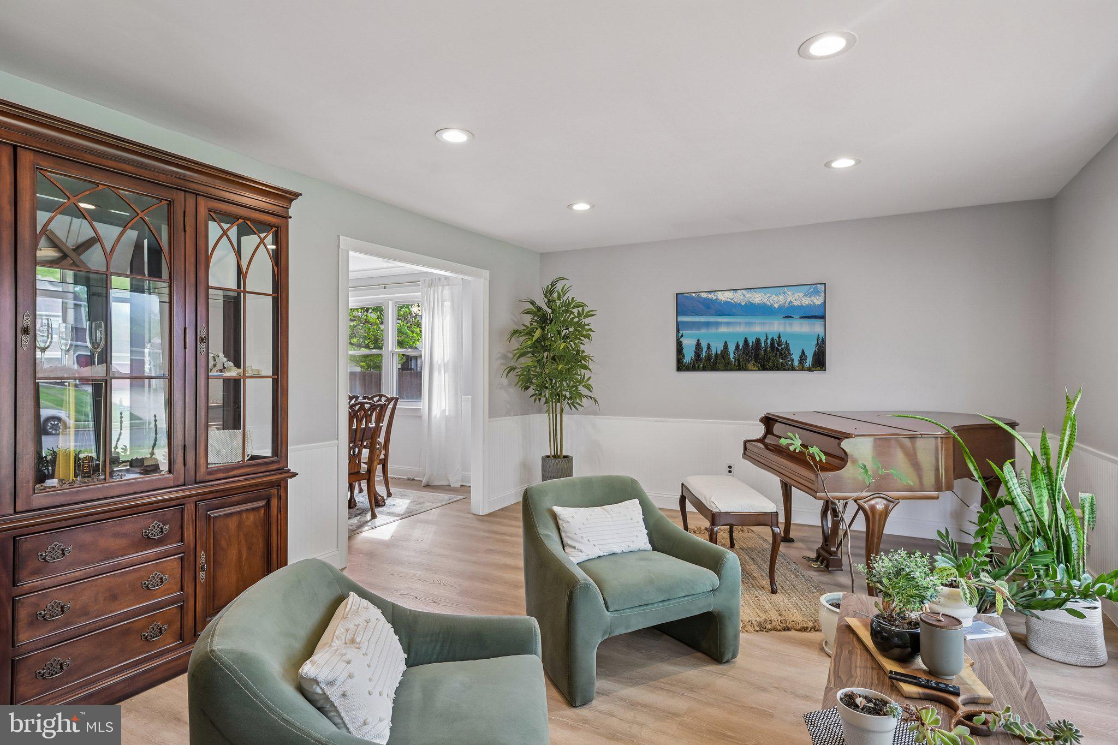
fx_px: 590
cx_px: 559
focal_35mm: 19
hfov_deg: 86.9
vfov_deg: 64.5
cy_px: 372
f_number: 8
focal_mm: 19
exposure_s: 1/8
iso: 400
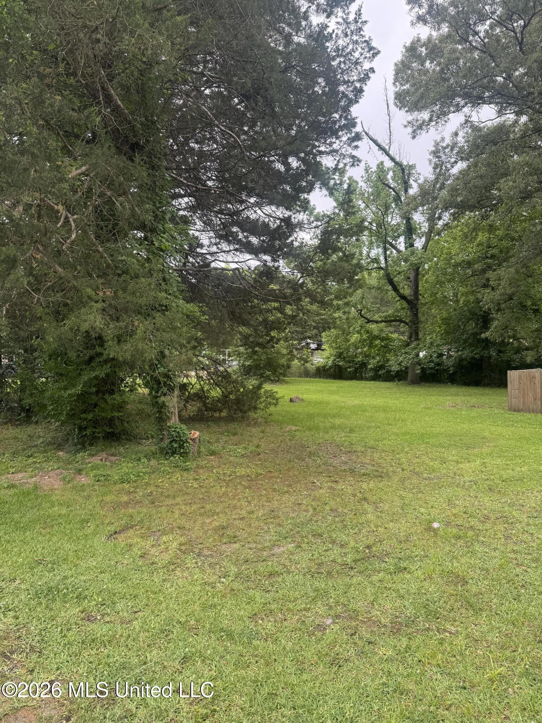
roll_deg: +0.2
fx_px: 501
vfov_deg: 71.6
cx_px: 271
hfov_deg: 56.8
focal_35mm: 24
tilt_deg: -0.7
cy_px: 362
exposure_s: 1/477
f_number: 1.78
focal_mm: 6.76
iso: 80
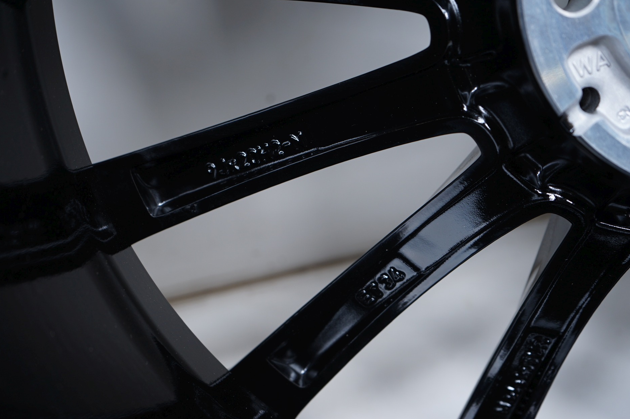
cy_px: 214
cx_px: 320
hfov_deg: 45.5
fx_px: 752
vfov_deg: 31.1
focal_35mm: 43
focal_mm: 42
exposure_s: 1/125
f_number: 5.6
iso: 250
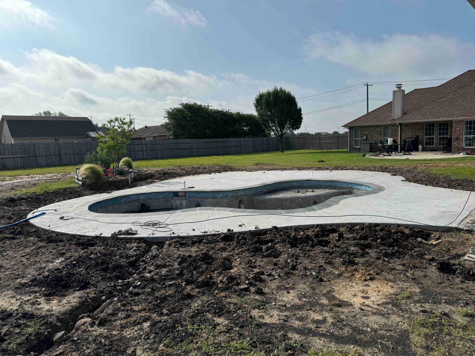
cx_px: 238
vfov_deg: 56.8
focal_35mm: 24
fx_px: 329
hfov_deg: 71.6
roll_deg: +2.0
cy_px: 178
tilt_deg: -5.8
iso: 80
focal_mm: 6.76
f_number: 1.78
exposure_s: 1/10417
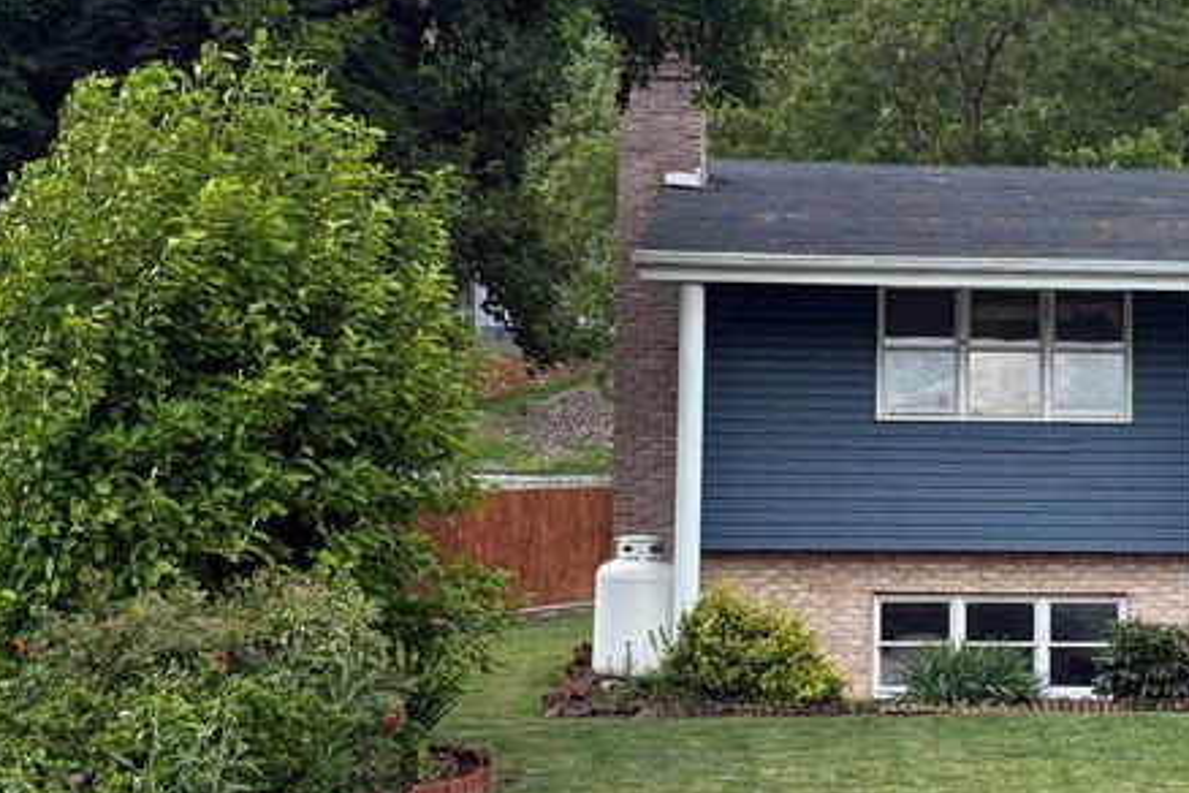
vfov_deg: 15.4
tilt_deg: +7.3
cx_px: 1070
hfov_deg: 22.3
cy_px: 402
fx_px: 2939
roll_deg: +0.2
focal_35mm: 89
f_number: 1.6
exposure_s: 1/2283
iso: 64
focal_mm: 5.96
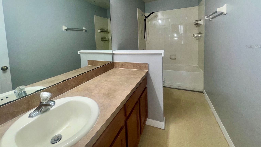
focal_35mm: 16
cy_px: 47
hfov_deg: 99.3
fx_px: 111
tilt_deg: -4.7
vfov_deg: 65.0
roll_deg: +2.3
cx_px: 125
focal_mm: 2.22
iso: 100
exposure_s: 1/120
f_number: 2.2
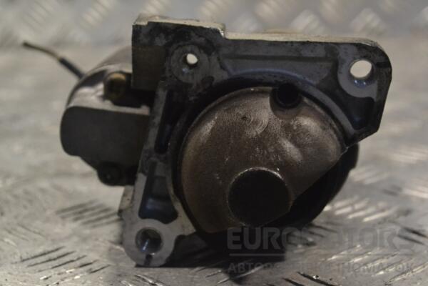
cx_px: 214
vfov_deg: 17.5
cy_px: 143
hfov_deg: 26.0
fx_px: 927
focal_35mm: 78
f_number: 8
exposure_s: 1/250
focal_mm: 52
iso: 3200
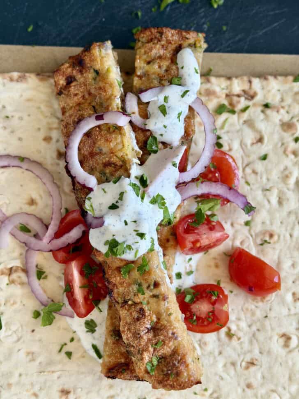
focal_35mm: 48
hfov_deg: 30.3
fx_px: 553
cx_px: 150
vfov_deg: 39.7
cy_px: 200
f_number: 1.8
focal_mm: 6.8
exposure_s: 1/111
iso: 100
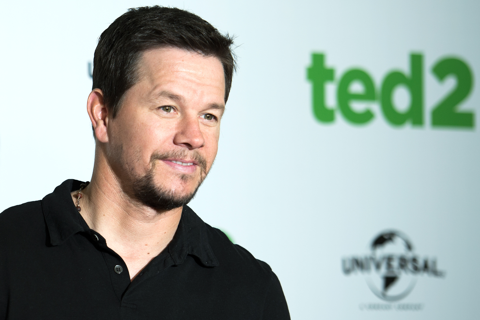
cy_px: 160
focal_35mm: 140
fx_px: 1867
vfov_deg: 9.8
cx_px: 240
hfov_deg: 14.7
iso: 640
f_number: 3.2
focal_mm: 140
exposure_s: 1/160
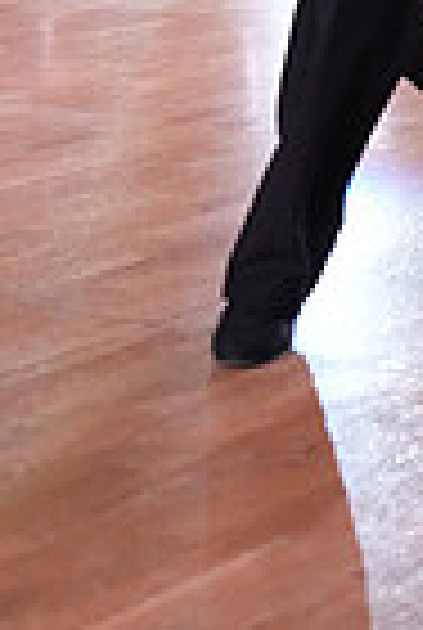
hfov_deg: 10.2
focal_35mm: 128
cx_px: 745
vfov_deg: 15.2
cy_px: -216
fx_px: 2245
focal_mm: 31
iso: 5000
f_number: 5
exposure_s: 1/320
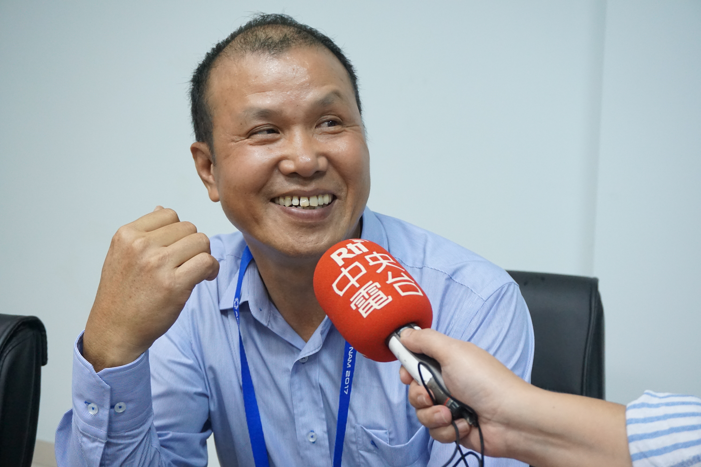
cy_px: 234
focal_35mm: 40
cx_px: 350
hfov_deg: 47.9
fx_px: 789
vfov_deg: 33.0
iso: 2000
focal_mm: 27
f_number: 4.5
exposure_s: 1/160
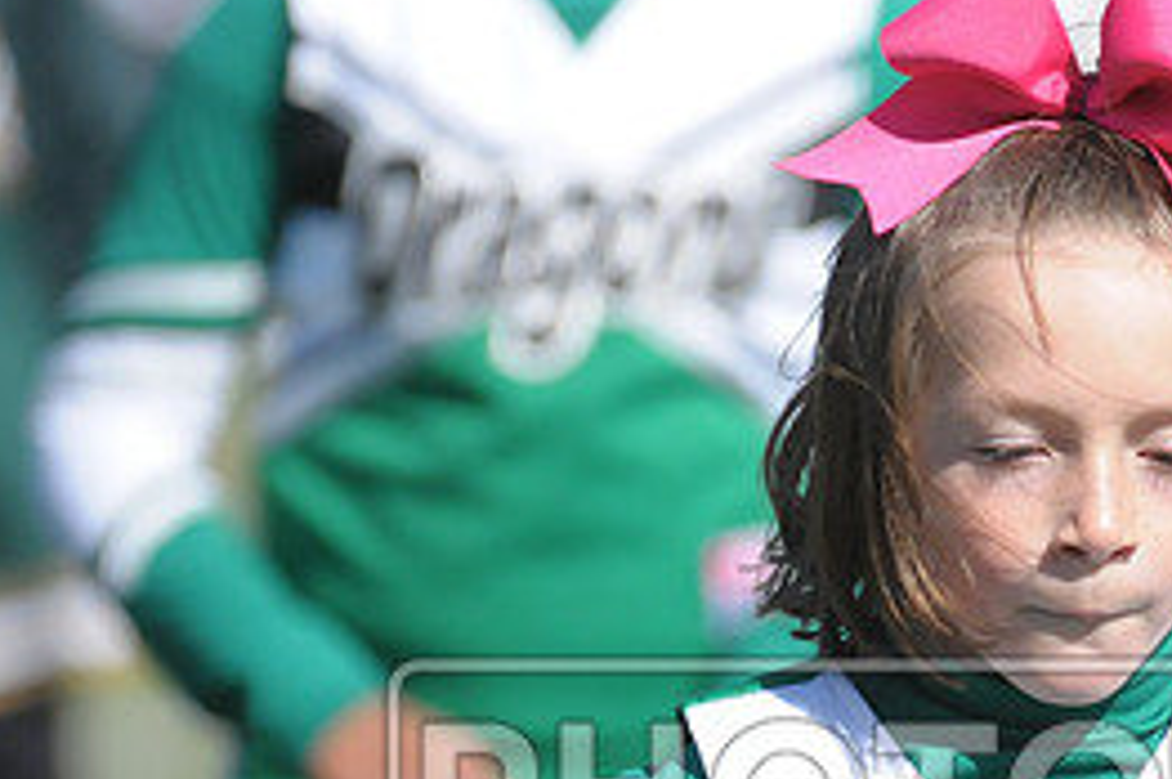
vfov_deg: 1.3
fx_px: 33523
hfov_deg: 2.0
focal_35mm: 1031
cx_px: 921
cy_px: 826
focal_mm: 310
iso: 1000
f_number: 4
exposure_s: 1/8000
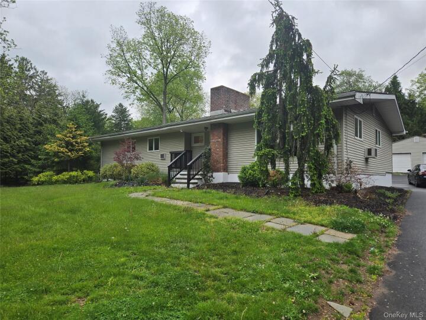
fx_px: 283
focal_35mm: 23
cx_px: 213
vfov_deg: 58.9
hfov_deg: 73.9
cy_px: 160
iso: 25
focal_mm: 5.4
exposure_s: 1/336
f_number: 1.8
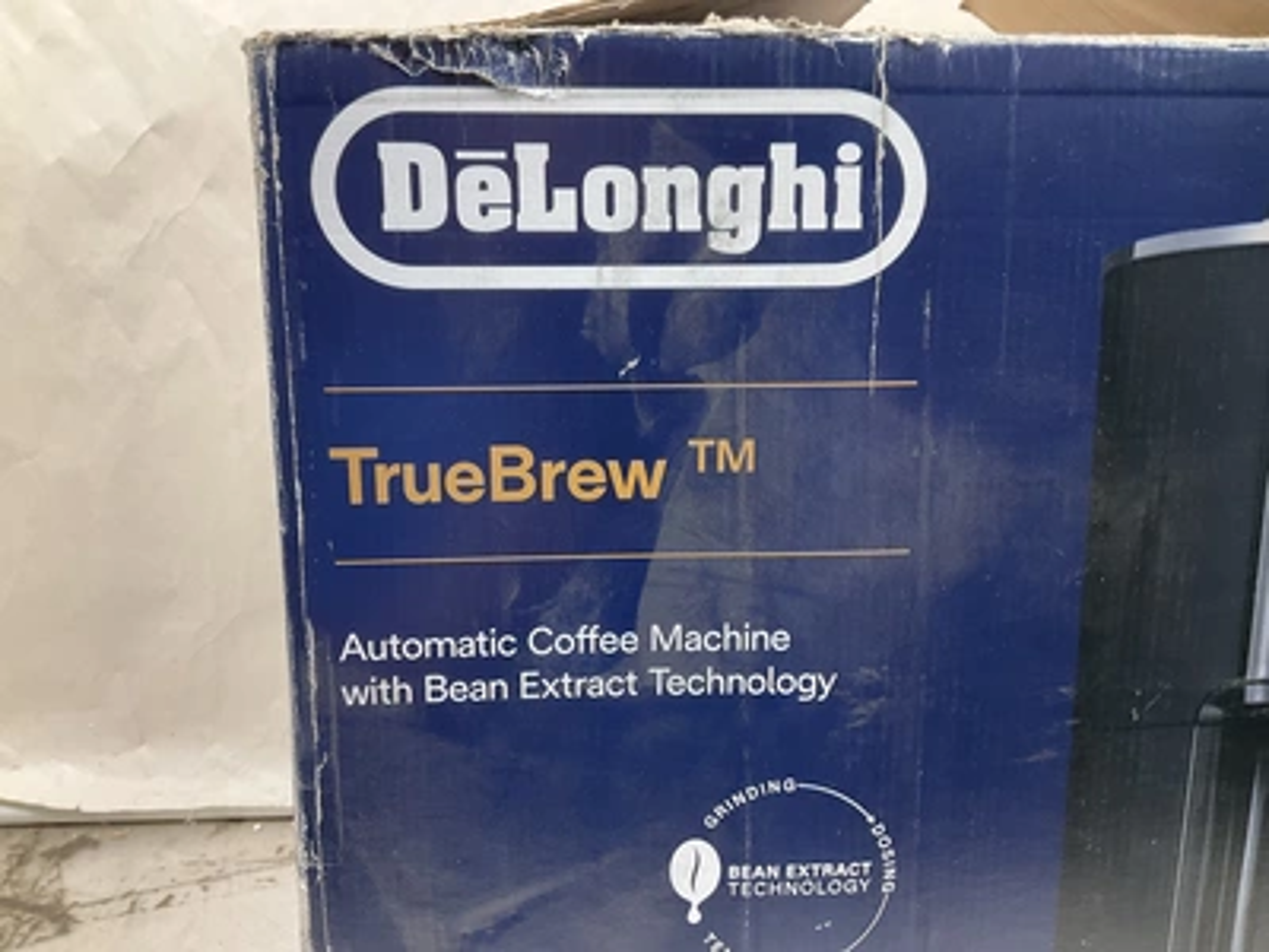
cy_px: 476
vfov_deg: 48.2
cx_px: 634
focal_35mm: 29
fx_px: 1063
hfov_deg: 61.7
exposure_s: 1/60
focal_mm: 3
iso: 64
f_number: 1.8
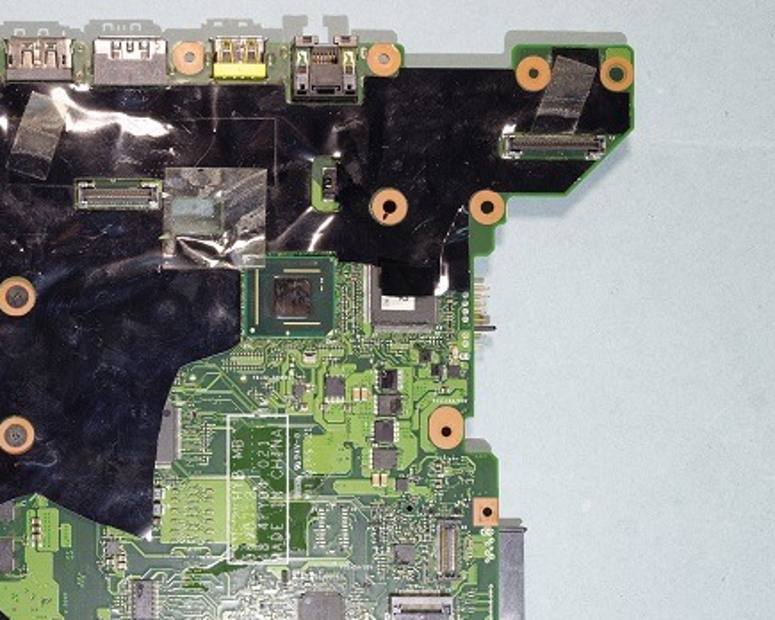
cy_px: 381
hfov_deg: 29.2
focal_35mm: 63
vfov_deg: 24.2
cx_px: 132
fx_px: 1445
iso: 100
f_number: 8
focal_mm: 26
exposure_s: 1/5
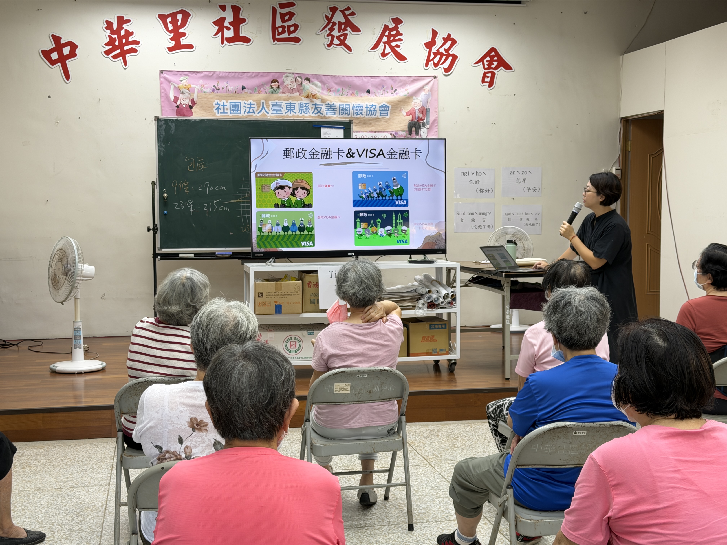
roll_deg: +0.9
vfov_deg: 30.3
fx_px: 1008
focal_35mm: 48
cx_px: 364
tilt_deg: -3.1
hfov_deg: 39.7
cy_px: 272
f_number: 1.78
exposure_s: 1/60
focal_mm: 6.76
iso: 50
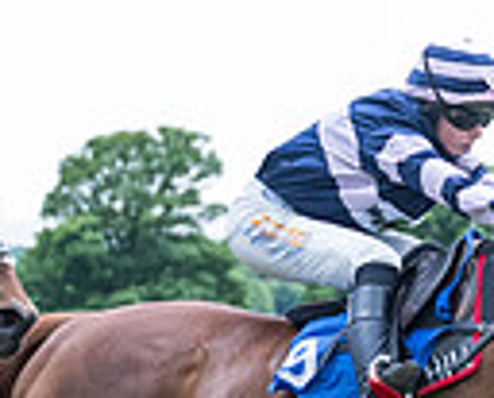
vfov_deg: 4.4
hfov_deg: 5.5
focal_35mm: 352
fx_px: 5158
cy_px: 513
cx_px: 83
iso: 2000
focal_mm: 70
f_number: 4
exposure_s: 1/1600
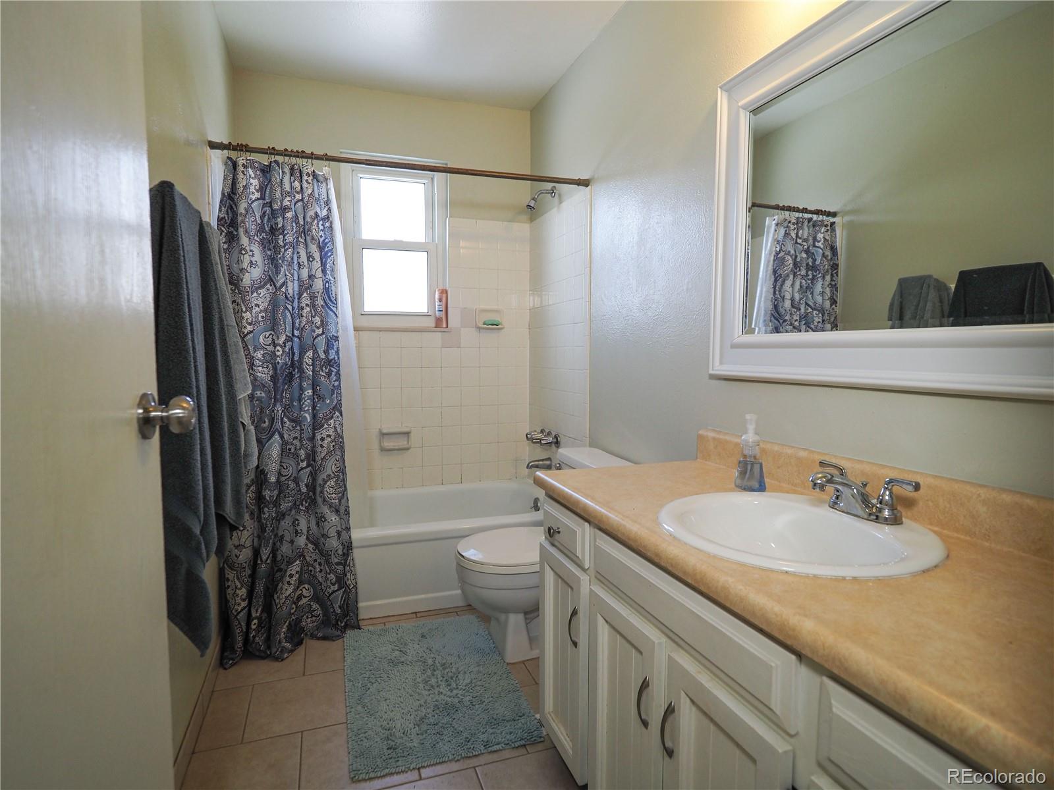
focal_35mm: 18
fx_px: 548
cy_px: 395
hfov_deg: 87.8
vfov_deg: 71.6
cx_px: 527
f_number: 2.8
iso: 200
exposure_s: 1/60
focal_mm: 9
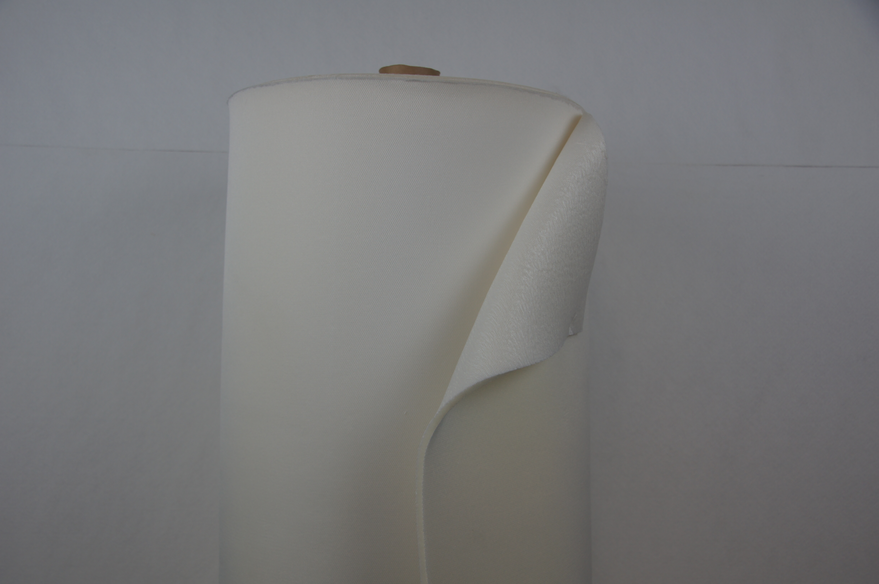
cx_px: 440
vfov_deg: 34.1
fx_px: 951
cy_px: 292
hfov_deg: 49.6
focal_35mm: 39
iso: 100
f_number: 4.5
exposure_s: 1/60
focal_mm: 26
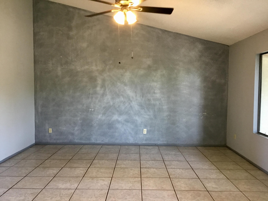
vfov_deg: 45.4
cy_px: 100
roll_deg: +0.0
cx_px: 134
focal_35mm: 31
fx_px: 240
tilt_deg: -2.9
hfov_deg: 58.4
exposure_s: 1/30
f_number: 2.4
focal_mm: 3.3
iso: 125
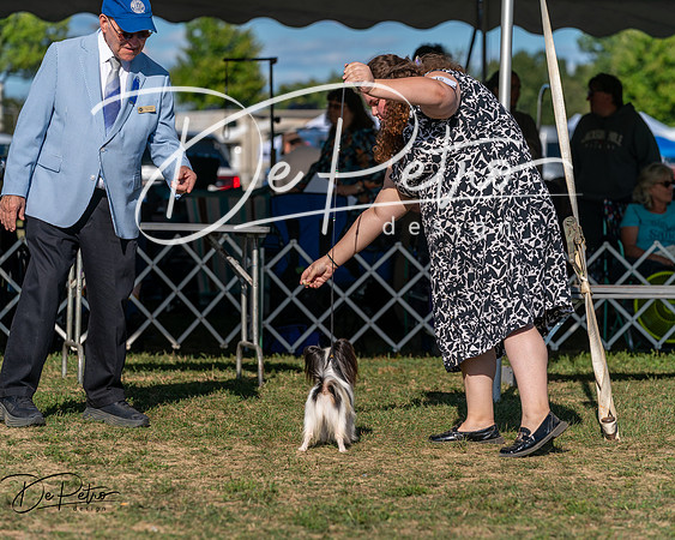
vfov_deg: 10.0
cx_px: 338
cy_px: 270
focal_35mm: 154
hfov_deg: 12.5
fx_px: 3081
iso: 100
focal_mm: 137
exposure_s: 1/1250
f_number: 4.5
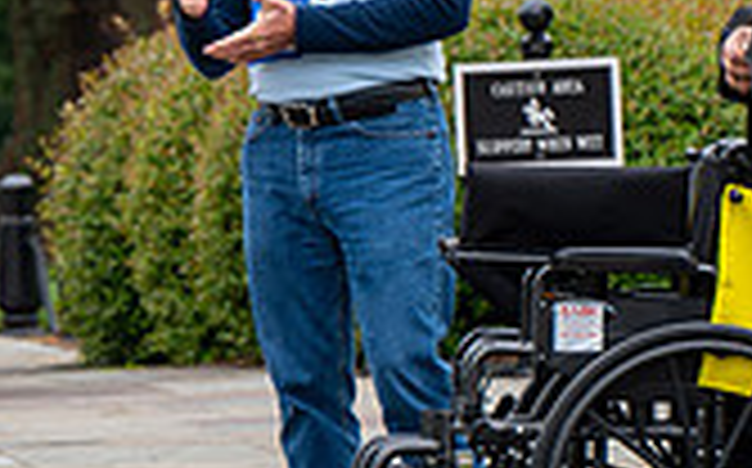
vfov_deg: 2.0
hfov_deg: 3.2
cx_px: -122
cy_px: 162
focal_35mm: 656
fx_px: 13431
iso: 200
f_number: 6.3
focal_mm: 185
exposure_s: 1/100
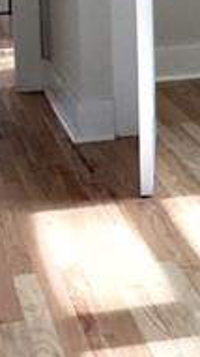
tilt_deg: -6.7
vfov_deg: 16.5
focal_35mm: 127
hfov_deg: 9.1
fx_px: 1201
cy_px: -24
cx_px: 353
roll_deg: -0.5
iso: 32
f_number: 2.2
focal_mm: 4.15
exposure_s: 1/120
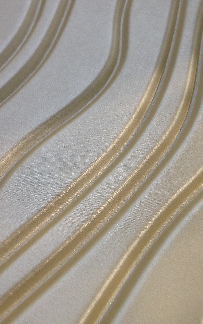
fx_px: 319
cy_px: 160
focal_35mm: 36
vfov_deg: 54.0
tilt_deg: -61.6
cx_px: 97
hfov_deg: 35.3
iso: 50
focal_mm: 4.12
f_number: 2.4
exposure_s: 1/194
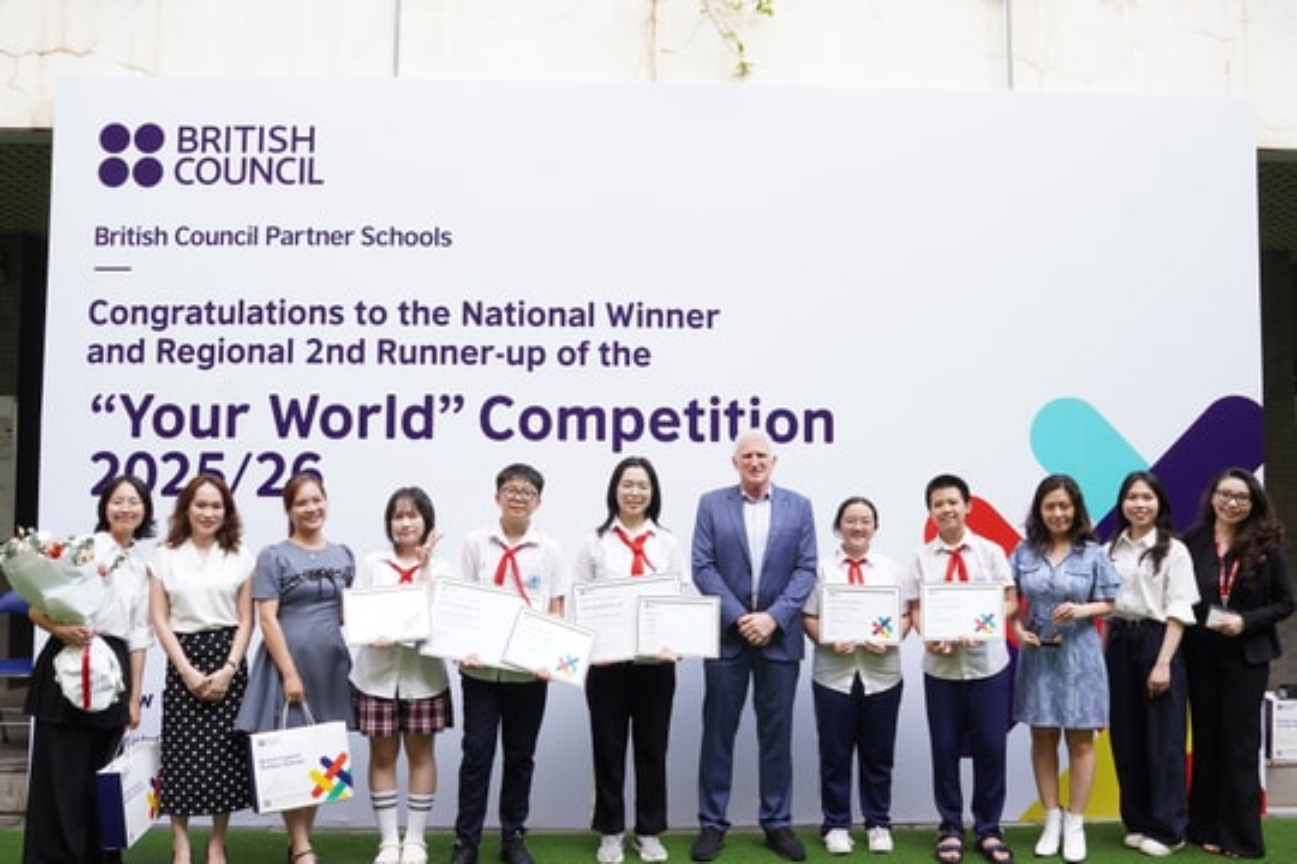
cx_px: 648
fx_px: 1178
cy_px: 432
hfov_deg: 57.7
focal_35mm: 33
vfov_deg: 40.3
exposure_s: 1/60
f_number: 8
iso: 250
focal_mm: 21.8
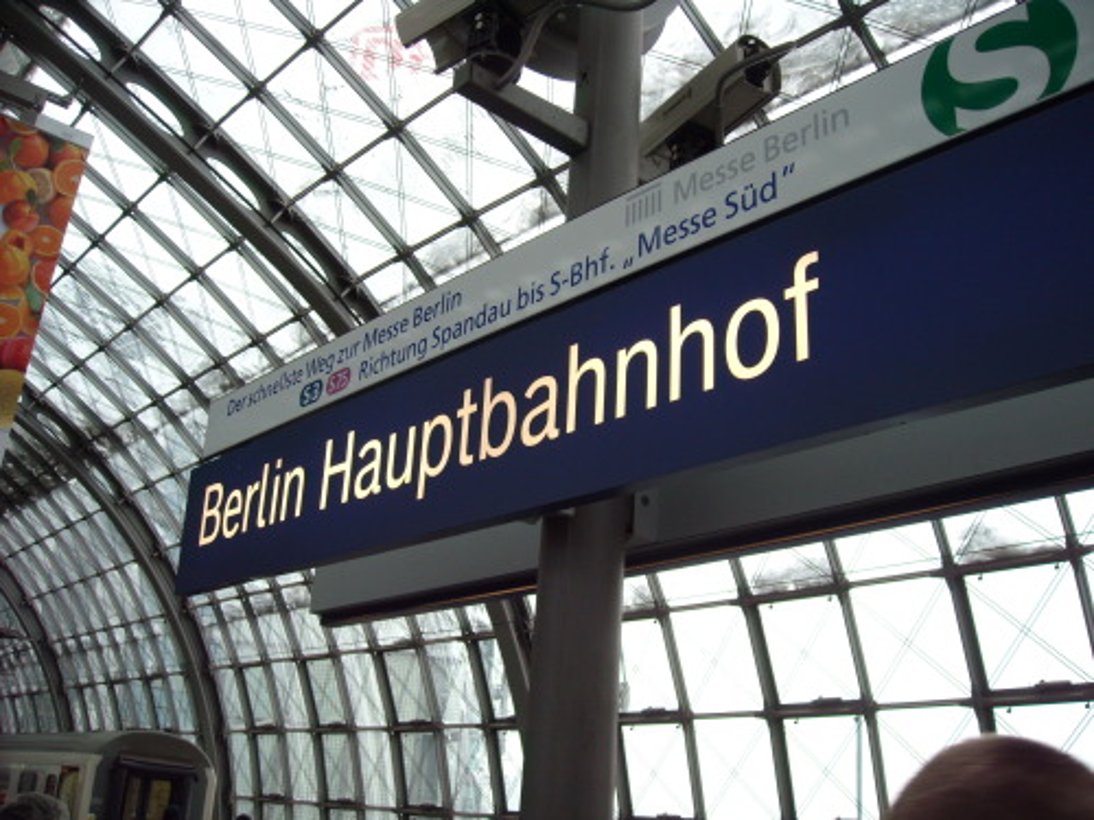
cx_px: 547
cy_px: 410
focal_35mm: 35
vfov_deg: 40.7
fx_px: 1106
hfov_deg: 52.6
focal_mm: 5.7
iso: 135
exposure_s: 1/60
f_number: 2.8
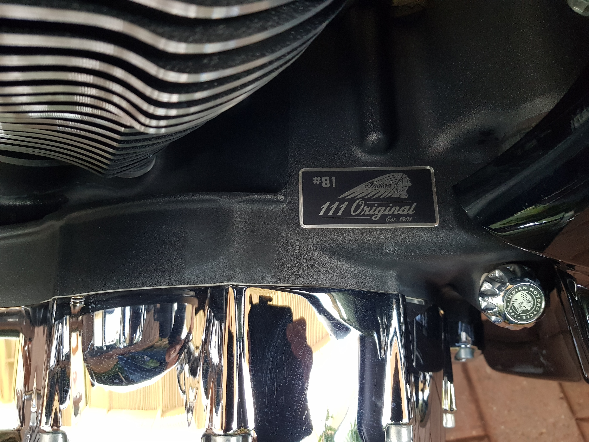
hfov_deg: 67.3
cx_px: 294
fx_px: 442
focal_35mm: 26
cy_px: 221
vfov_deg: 53.1
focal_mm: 4.2
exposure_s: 1/30
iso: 200
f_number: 1.7
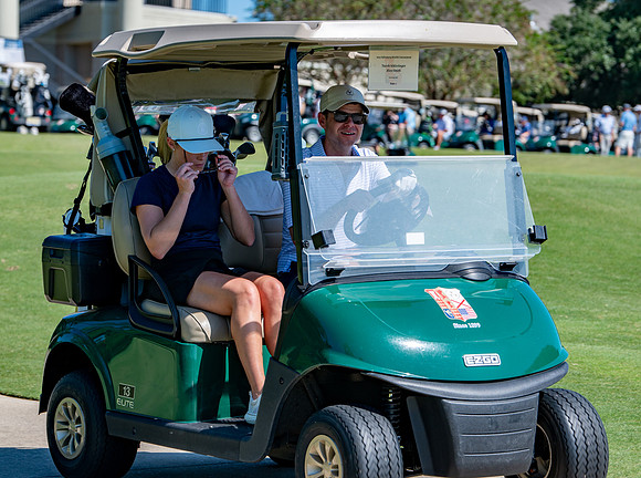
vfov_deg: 9.5
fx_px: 2858
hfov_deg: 12.8
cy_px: 208
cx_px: 330
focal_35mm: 155
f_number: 5
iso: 125
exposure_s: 1/640
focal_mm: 125
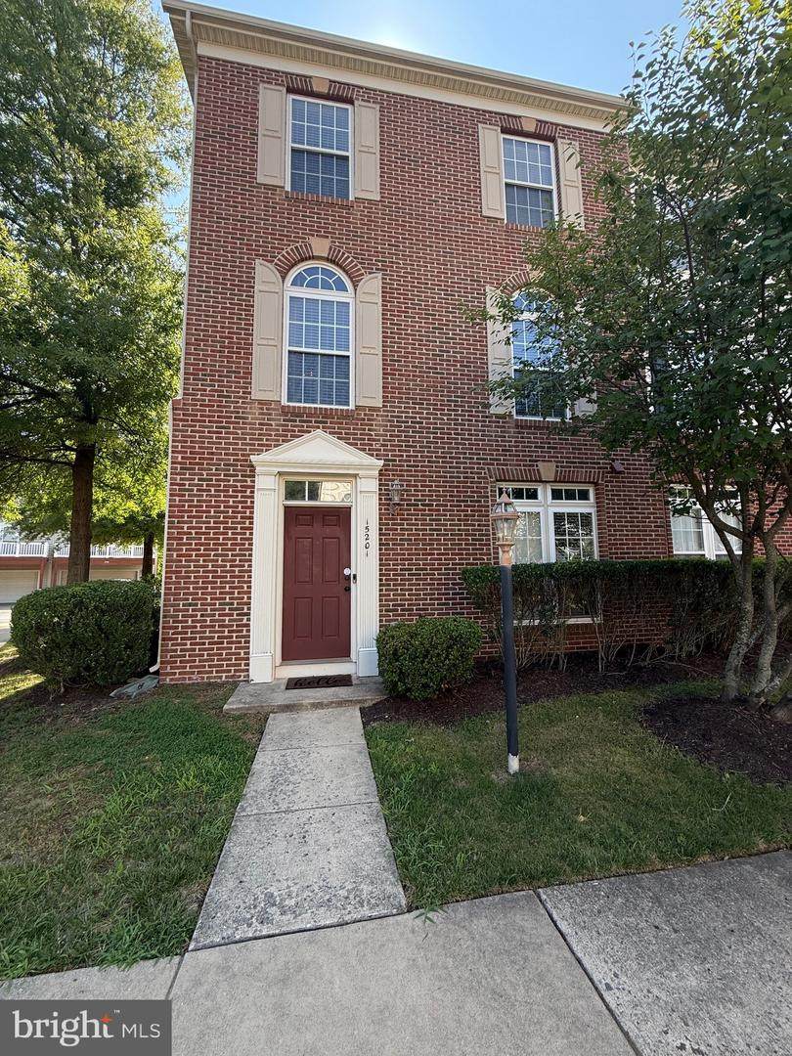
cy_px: 528
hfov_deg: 85.7
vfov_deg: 102.1
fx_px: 427
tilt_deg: +6.2
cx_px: 396
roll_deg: +0.3
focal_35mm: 14
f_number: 2.2
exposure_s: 1/318
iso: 50
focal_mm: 2.22
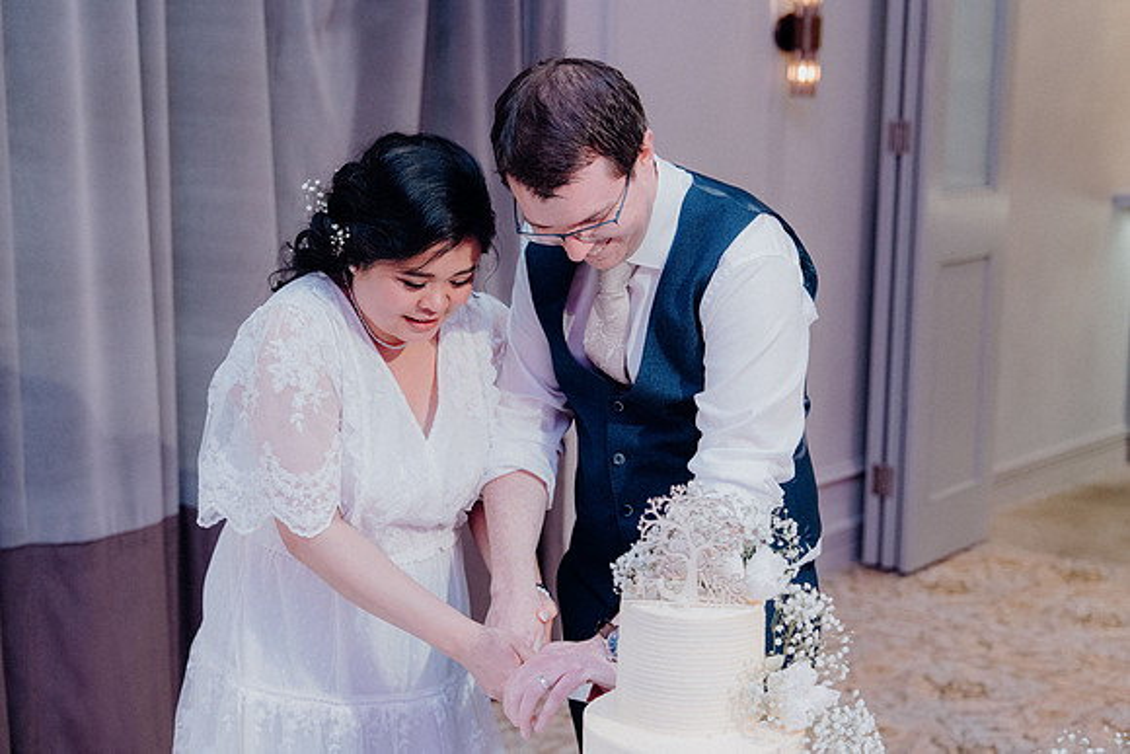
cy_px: 377
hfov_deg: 33.9
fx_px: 1852
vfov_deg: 23.0
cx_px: 565
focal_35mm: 59
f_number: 3.5
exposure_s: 1/160
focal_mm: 59
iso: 2500
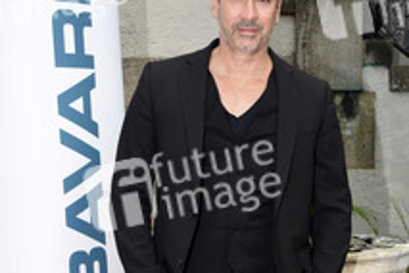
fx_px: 704
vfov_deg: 21.1
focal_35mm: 62
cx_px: 238
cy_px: 283
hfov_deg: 32.3
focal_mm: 22
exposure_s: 1/160
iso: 200
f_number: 5.6
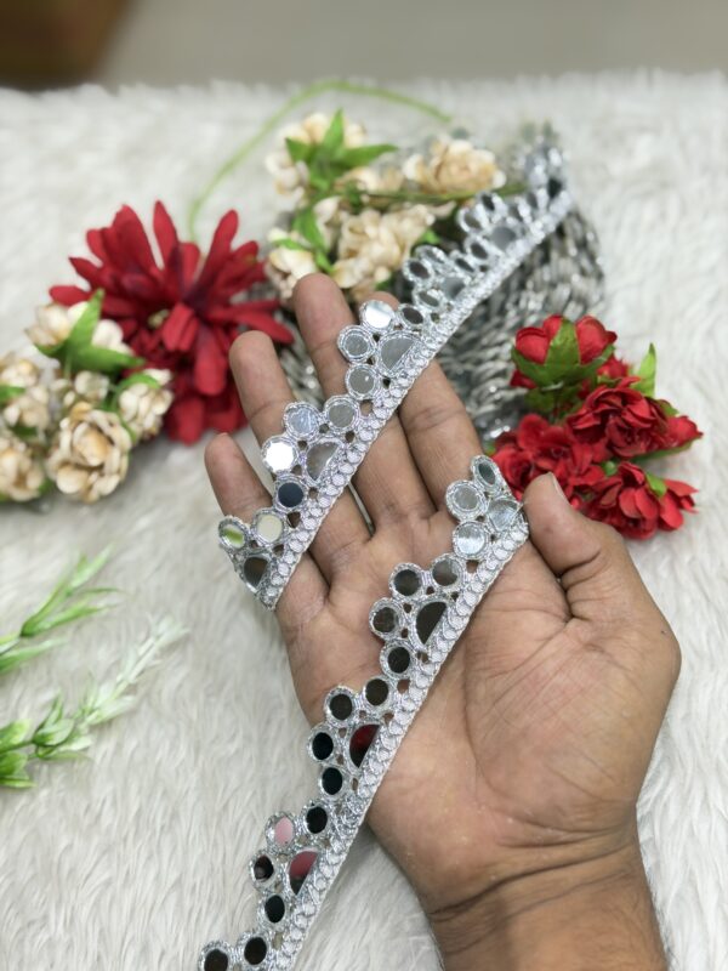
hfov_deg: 30.3
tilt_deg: -55.4
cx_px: 364
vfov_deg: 39.7
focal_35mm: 48
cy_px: 486
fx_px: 1346
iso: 50
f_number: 1.78
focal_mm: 6.76
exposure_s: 1/121
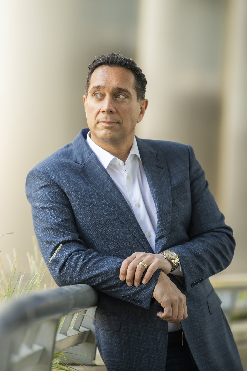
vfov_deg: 11.1
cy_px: 186
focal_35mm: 185
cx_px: 124
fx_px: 1904
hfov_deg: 7.4
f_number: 2.8
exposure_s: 1/320
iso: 320
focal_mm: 185
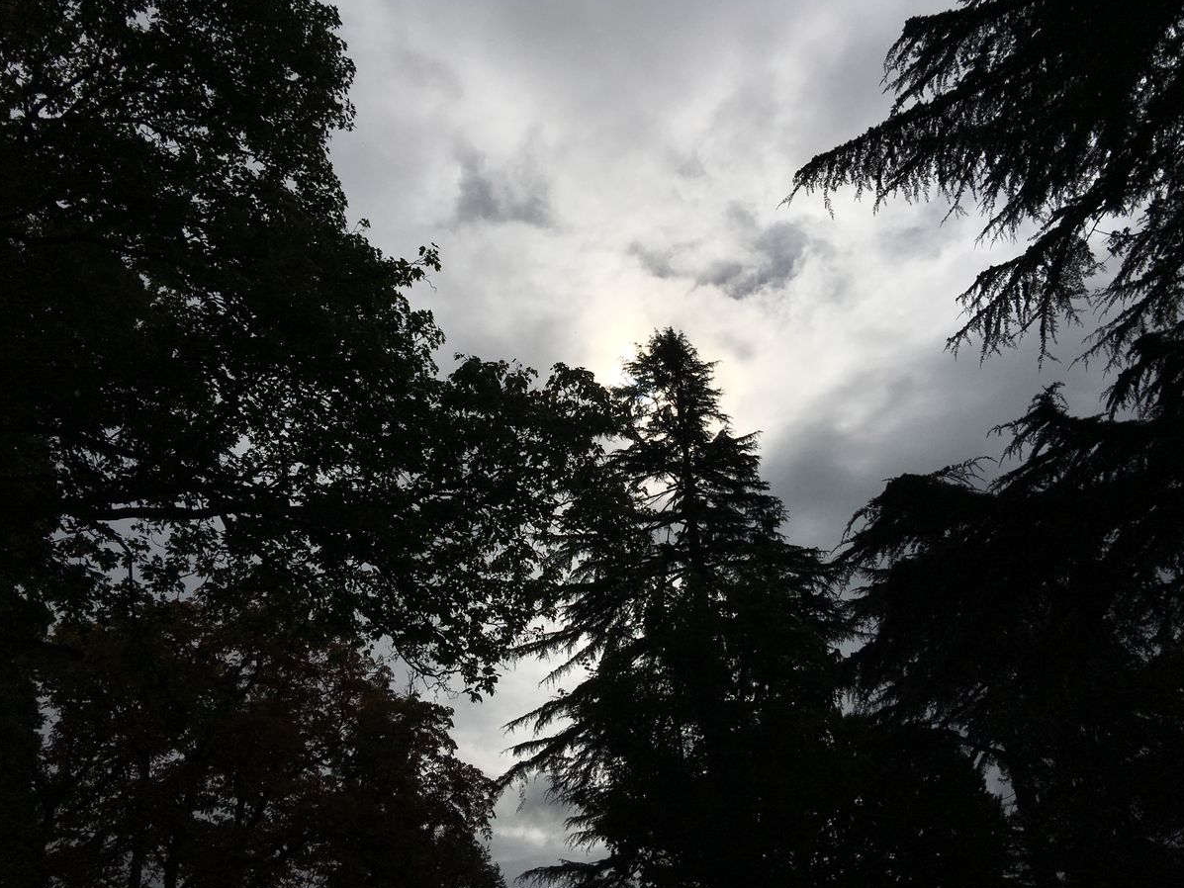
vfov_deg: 45.4
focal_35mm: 31
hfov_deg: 58.3
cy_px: 417
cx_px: 595
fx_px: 1060
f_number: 2.2
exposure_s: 1/25641
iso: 25
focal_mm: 4.15
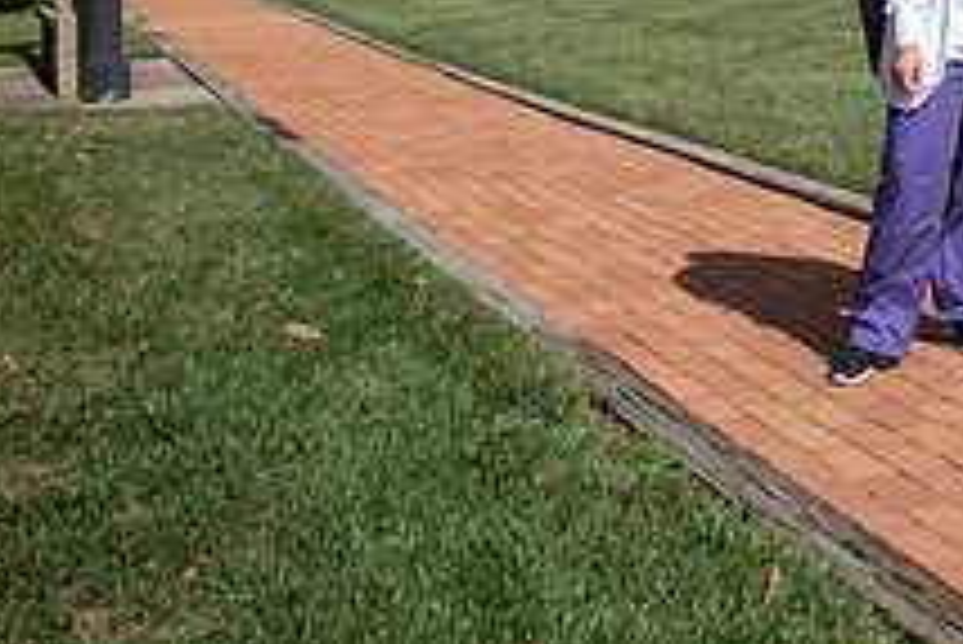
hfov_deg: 27.5
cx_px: 1130
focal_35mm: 65
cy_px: -218
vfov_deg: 19.2
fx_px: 1740
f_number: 5.6
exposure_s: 1/500
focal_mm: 24
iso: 100
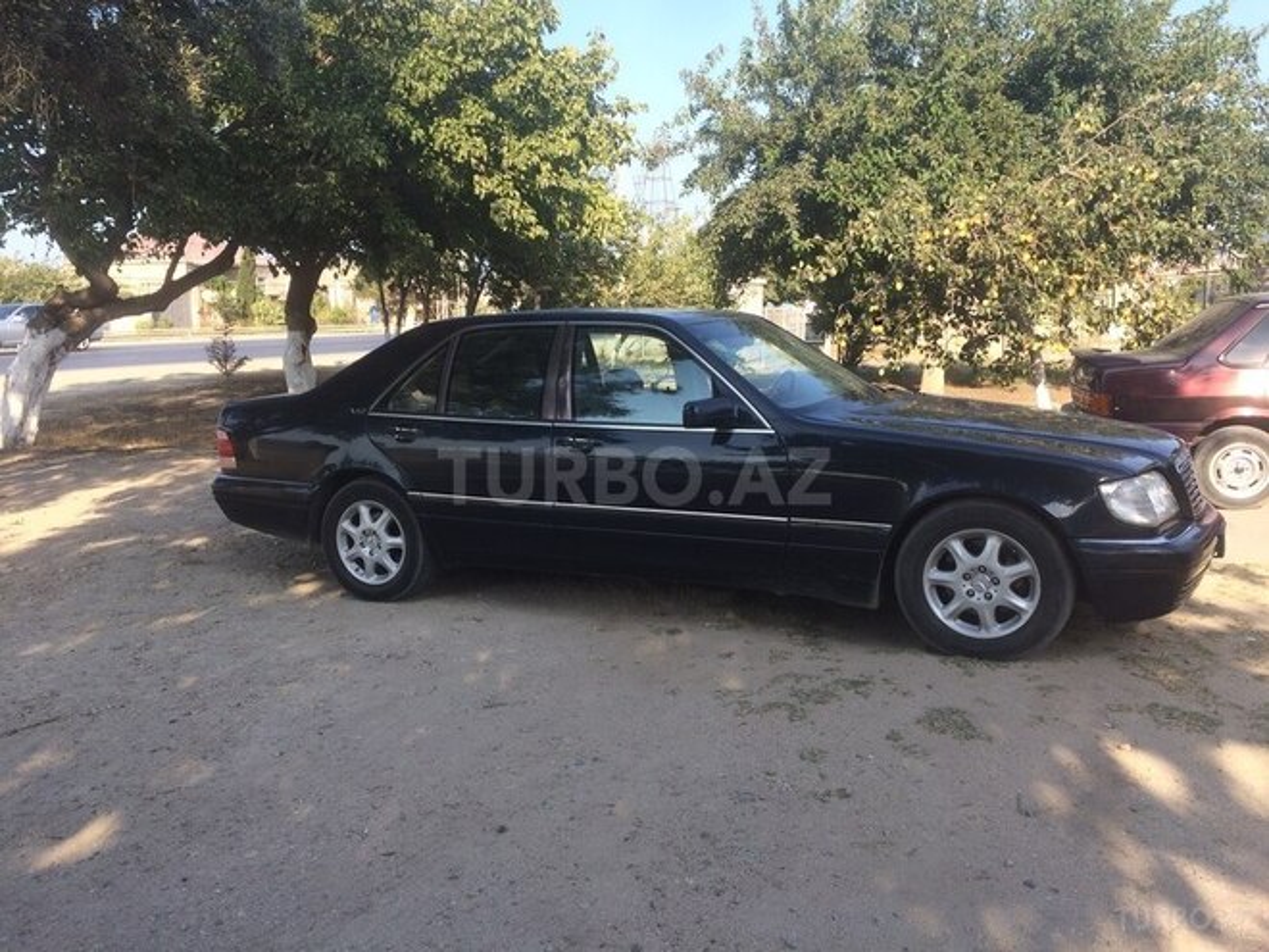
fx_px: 1063
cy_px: 476
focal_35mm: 29
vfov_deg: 48.2
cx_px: 634
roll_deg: -1.1
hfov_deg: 61.7
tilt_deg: -9.1
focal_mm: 4.15
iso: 32
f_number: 2.2
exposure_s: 1/641
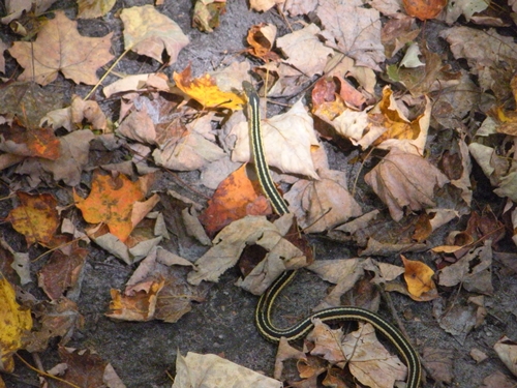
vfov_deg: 8.2
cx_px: 258
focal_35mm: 180
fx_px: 2688
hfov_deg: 11.0
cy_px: 194
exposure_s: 1/133
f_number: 5.6
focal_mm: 31.5
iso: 681
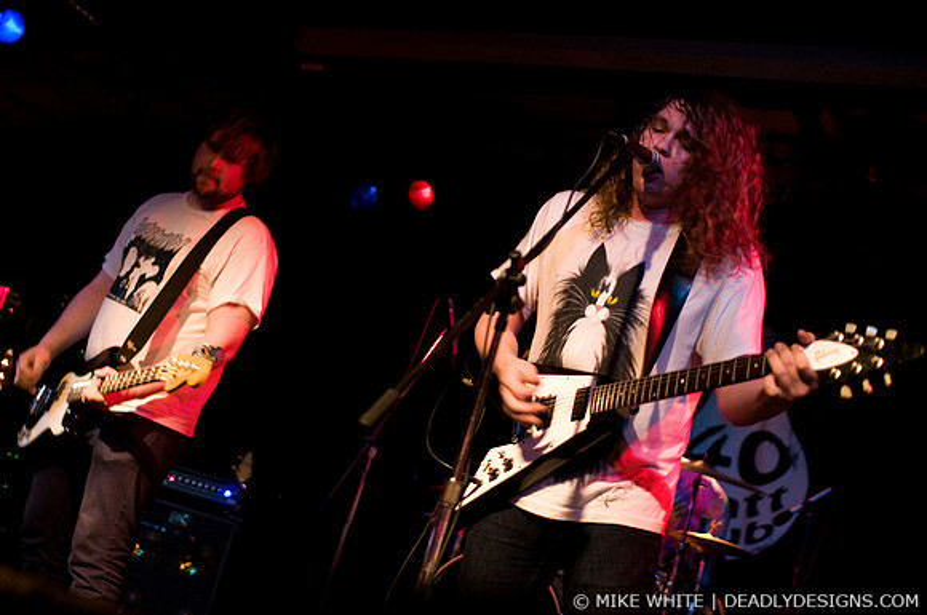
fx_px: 1157
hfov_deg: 43.7
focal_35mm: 45
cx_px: 464
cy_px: 308
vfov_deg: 29.8
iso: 1000
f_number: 1.4
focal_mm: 30
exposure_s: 1/50
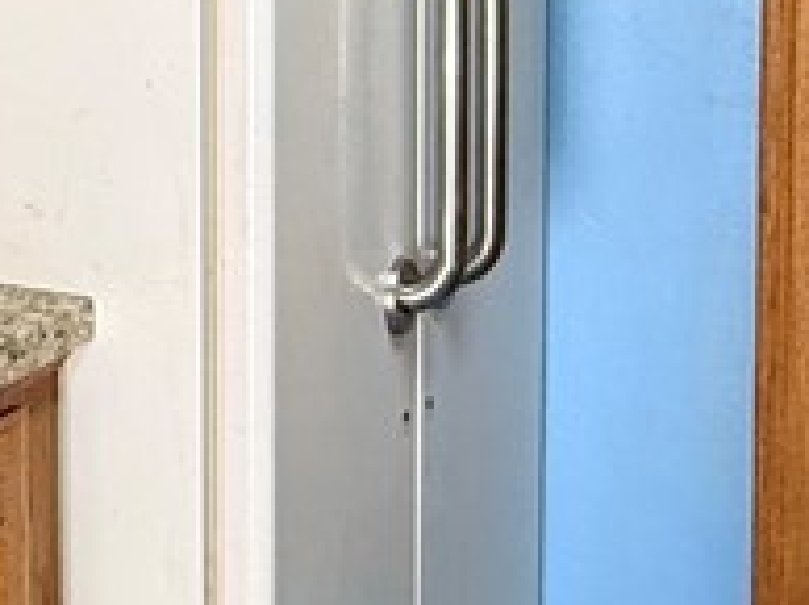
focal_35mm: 74
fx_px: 1727
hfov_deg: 24.5
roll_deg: +0.7
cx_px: -88
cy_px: -58
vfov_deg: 19.1
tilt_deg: -3.5
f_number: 2.2
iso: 250
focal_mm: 2.22
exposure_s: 1/60
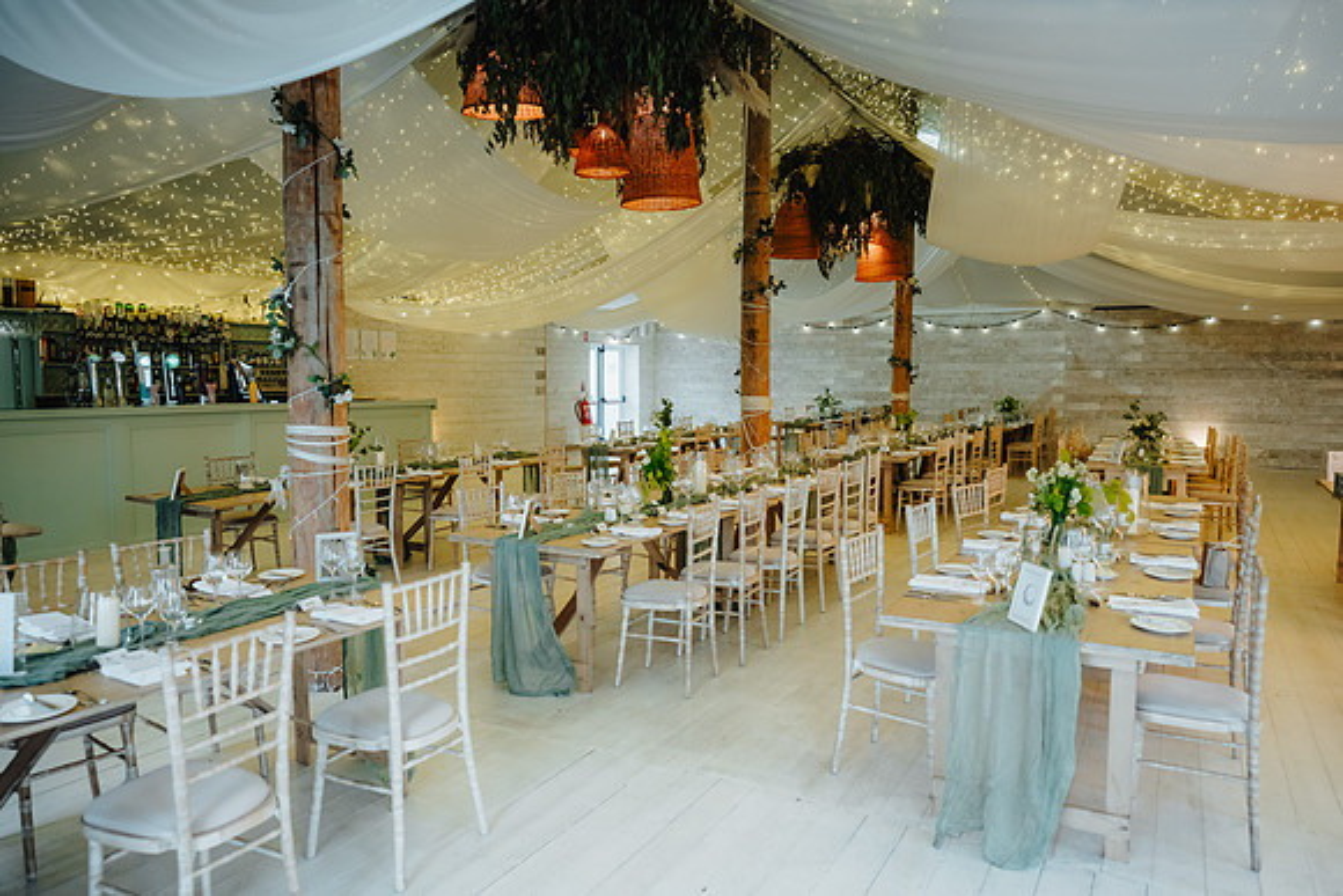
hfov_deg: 71.6
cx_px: 672
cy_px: 448
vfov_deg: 51.4
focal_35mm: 25
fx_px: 931
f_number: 2.5
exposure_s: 1/200
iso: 1250
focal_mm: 24
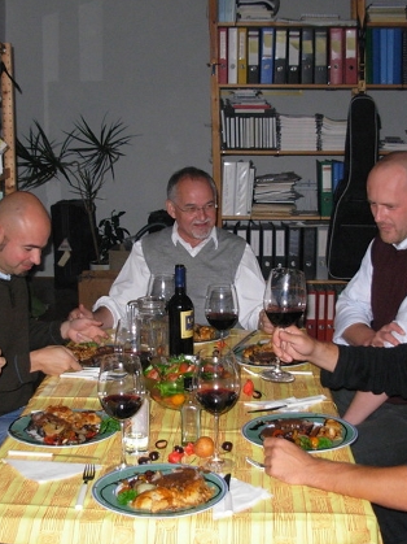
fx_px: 910
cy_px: 290
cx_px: 163
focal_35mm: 58
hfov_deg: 25.2
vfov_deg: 33.2
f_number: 2.9
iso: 205
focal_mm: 6.3
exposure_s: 1/82.9
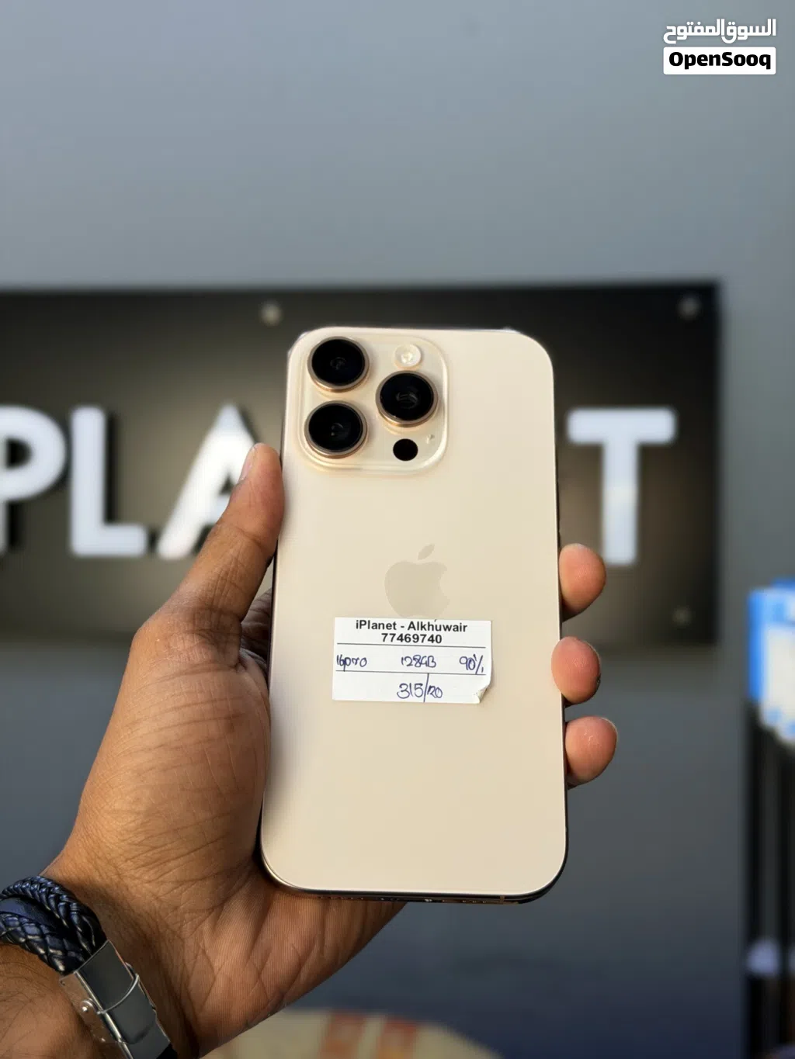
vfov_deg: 39.7
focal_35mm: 48
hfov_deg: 30.3
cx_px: 398
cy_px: 530
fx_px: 1470
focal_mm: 6.76
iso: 64
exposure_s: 1/100
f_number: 1.78
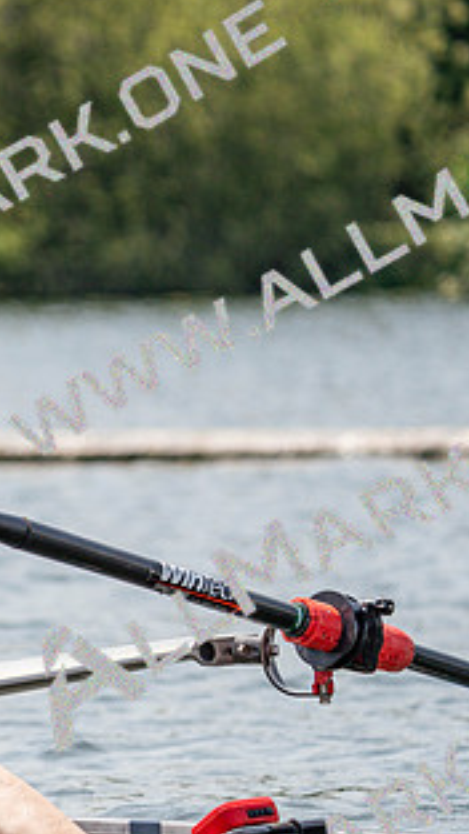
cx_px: -187
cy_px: 500
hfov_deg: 3.1
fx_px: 8580
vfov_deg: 5.6
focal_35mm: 388
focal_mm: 200
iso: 200
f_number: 5.6
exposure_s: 1/1600
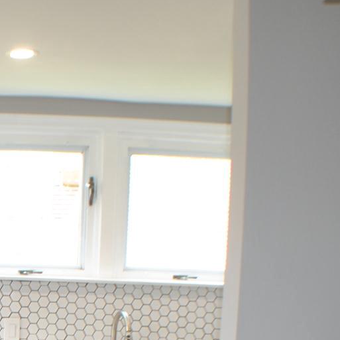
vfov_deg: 15.7
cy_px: 427
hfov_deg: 15.5
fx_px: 1178
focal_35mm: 106
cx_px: -122
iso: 200
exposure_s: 1/60
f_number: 3.8
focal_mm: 22
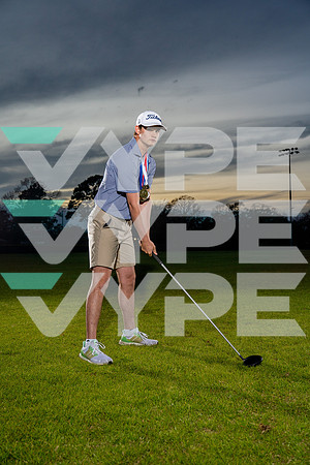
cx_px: 155
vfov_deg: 57.2
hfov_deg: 40.0
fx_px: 426
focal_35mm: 33
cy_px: 232
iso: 400
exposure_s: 1/250
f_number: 4
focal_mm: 33
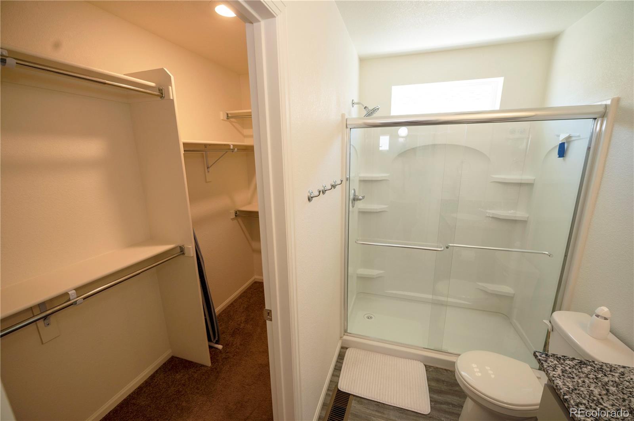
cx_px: 317
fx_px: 246
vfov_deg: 81.1
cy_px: 210
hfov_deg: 104.3
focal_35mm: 14
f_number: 4.5
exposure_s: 1/125
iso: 400
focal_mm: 14
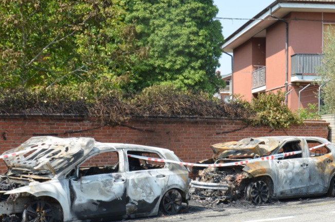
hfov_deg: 31.0
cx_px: 173
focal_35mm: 65
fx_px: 604
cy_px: 150
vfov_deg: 20.8
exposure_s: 1/250
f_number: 8
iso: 110
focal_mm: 22
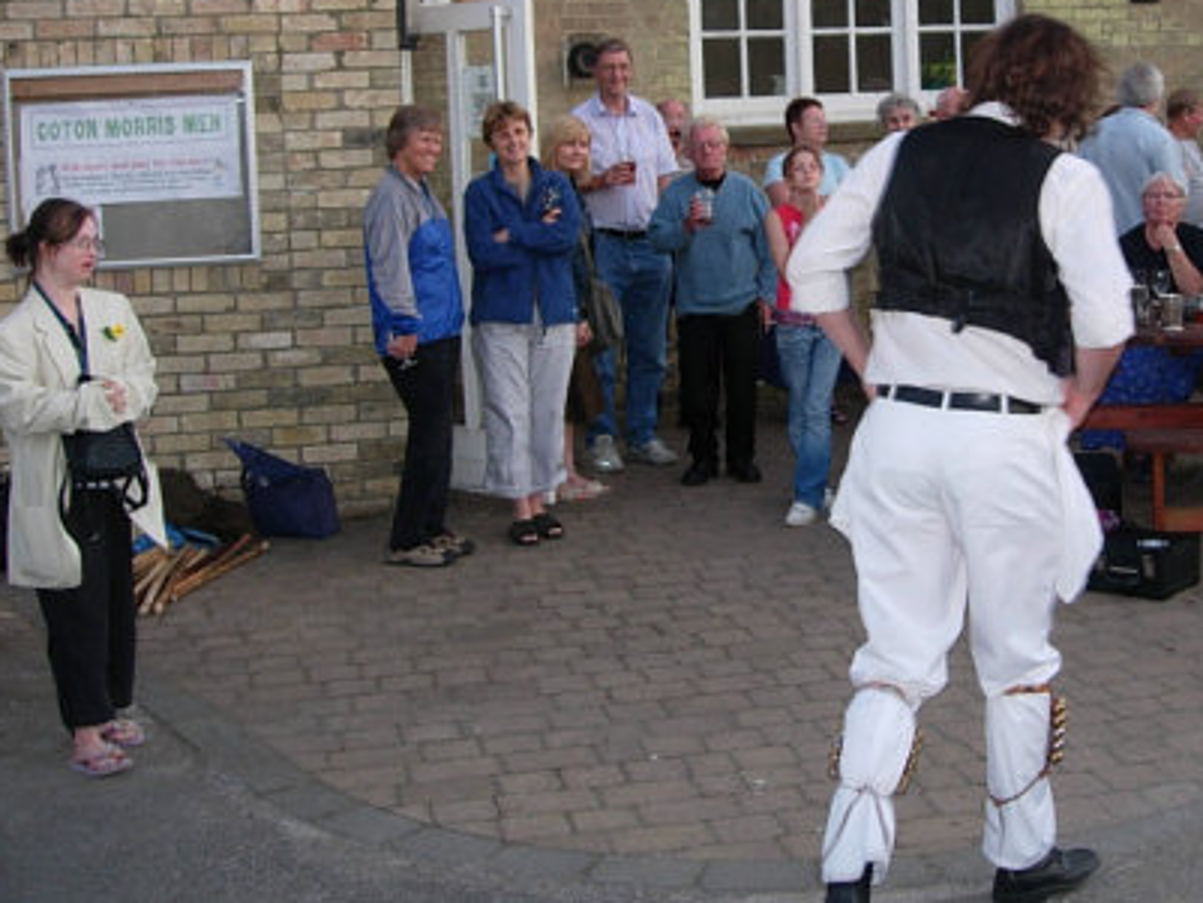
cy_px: 272
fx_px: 1912
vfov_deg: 26.4
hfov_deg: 34.4
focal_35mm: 55
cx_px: 855
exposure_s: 1/32
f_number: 2.8
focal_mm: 7.8
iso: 64
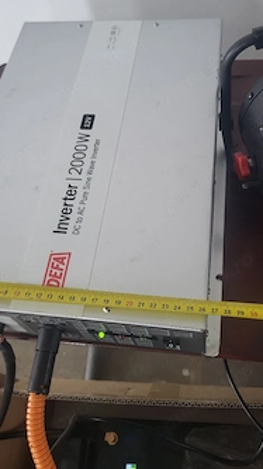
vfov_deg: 57.7
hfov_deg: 34.6
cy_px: 194
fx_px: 422
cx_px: 127
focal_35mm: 34
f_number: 1.8
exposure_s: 1/50.3
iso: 250
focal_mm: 5.4
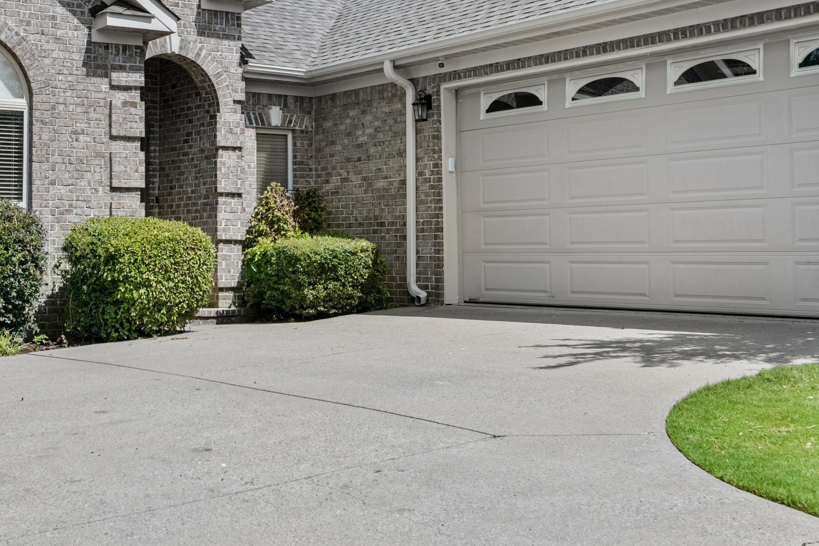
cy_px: 193
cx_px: 231
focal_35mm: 52
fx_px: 1183
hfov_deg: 37.5
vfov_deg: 25.9
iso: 400
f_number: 8
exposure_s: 1/400
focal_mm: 24
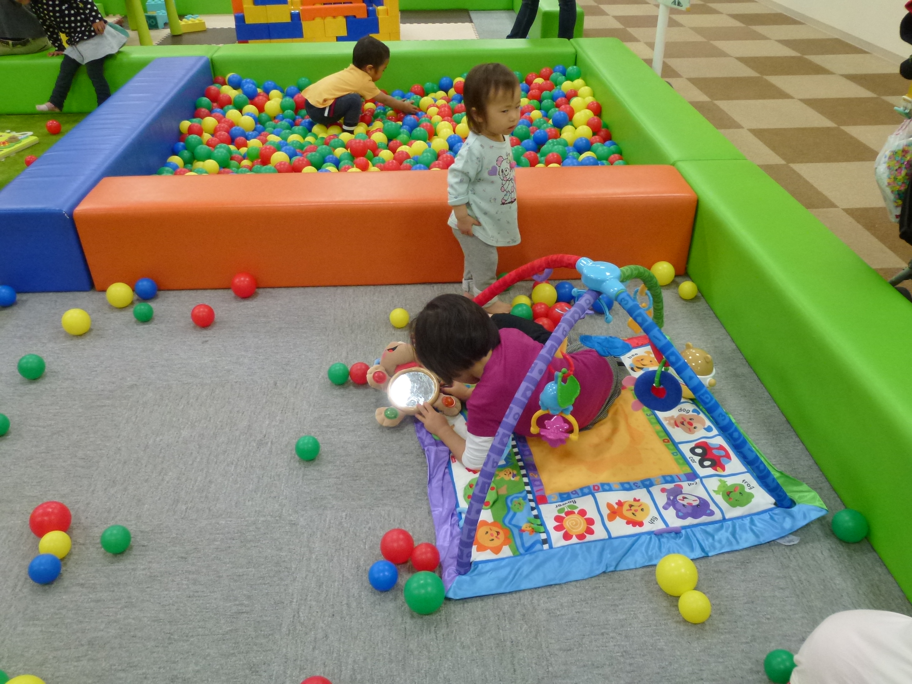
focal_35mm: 26
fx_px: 685
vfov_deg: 53.1
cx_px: 456
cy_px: 342
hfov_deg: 67.3
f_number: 3.4
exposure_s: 1/60
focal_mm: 4.7
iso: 320
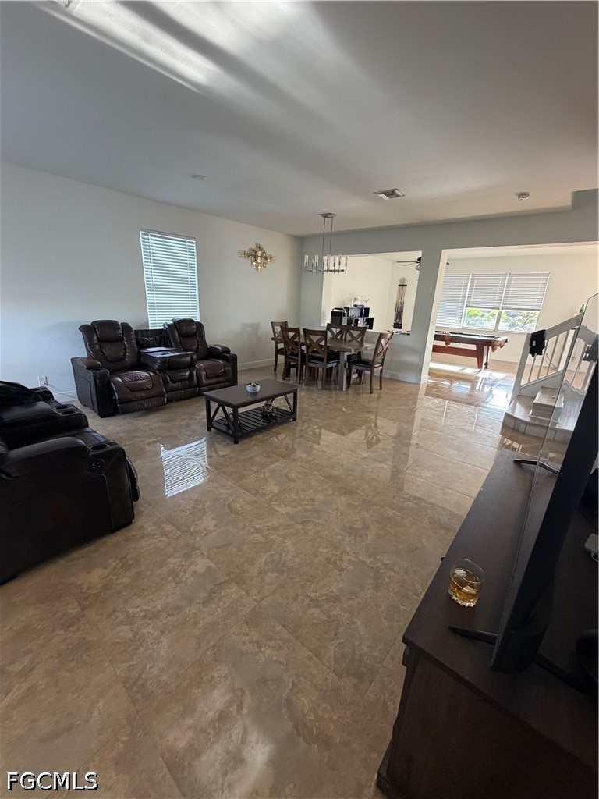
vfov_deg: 102.1
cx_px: 300
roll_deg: -2.8
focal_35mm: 14
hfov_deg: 85.7
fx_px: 323
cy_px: 400
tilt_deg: -16.4
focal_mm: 2.22
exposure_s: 1/74
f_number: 2.2
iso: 320
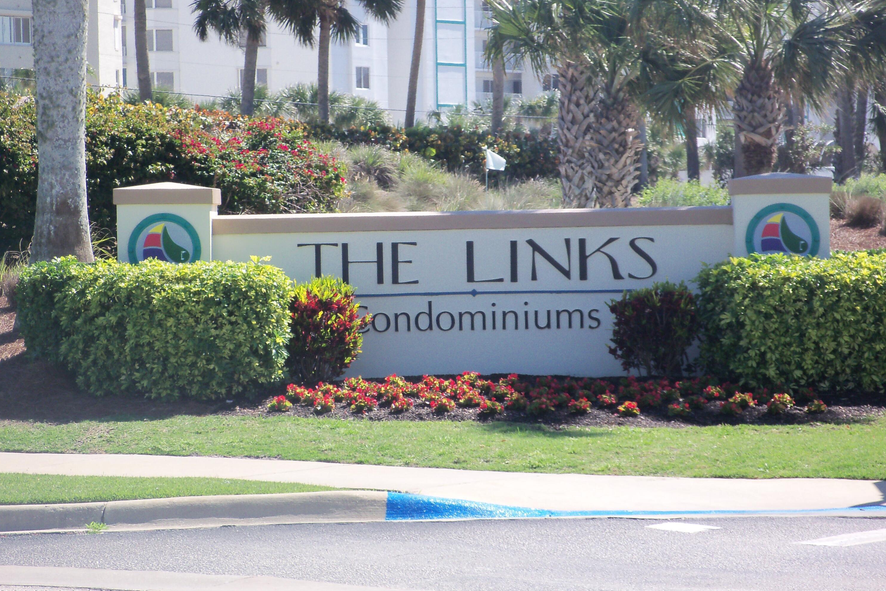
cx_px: 442
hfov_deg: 11.2
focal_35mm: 183
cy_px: 294
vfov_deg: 7.5
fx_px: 4503
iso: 64
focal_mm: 31.3
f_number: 4.8
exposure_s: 1/250
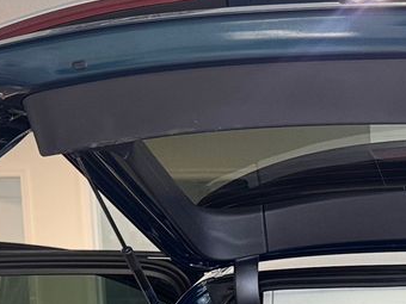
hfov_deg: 16.6
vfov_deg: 12.4
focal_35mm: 113
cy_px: 472
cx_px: 498
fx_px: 1325
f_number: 1.78
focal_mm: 6.76
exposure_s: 1/60
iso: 160
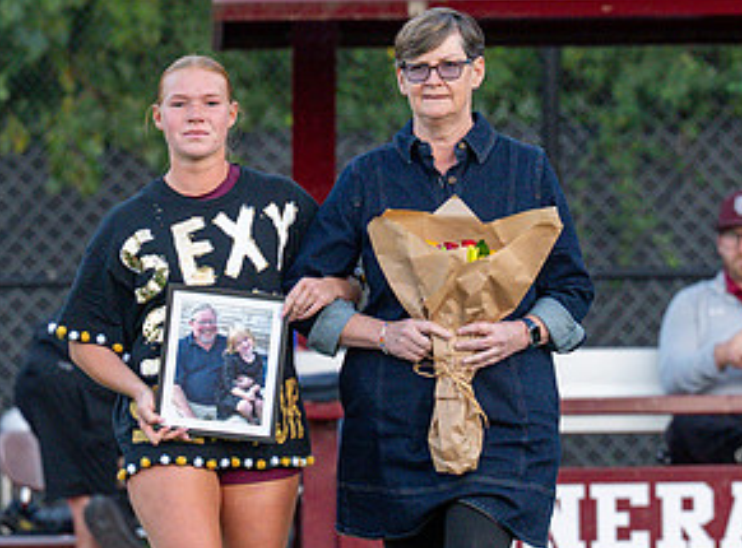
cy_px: 222
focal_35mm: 684
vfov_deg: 2.2
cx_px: 426
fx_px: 14583
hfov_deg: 2.9
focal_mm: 200
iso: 1400
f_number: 3.5
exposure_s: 1/1000
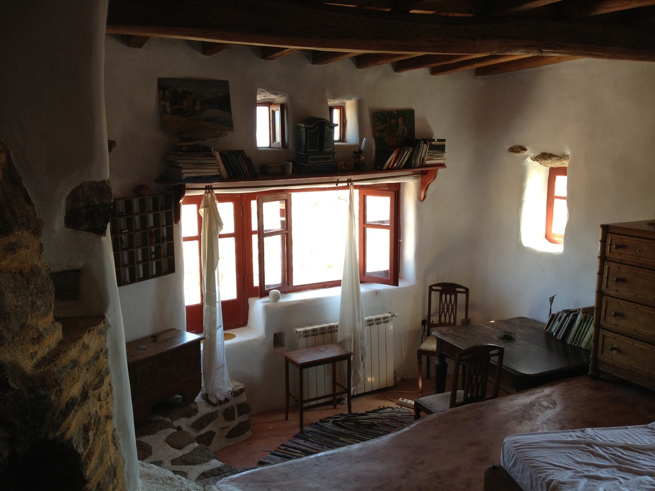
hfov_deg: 52.6
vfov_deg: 40.7
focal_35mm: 35
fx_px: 662
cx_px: 328
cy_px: 246
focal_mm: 4.28
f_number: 2.4
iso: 64
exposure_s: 1/60
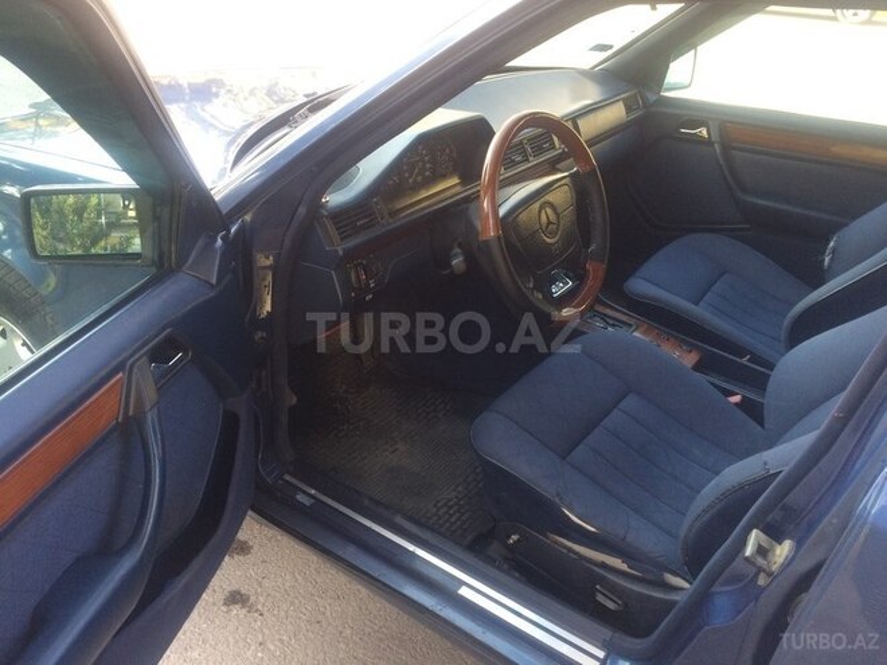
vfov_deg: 48.2
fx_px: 743
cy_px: 332
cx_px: 444
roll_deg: -2.0
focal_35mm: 29
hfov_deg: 61.7
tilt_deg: -30.4
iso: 64
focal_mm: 4.15
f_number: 2.2
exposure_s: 1/100
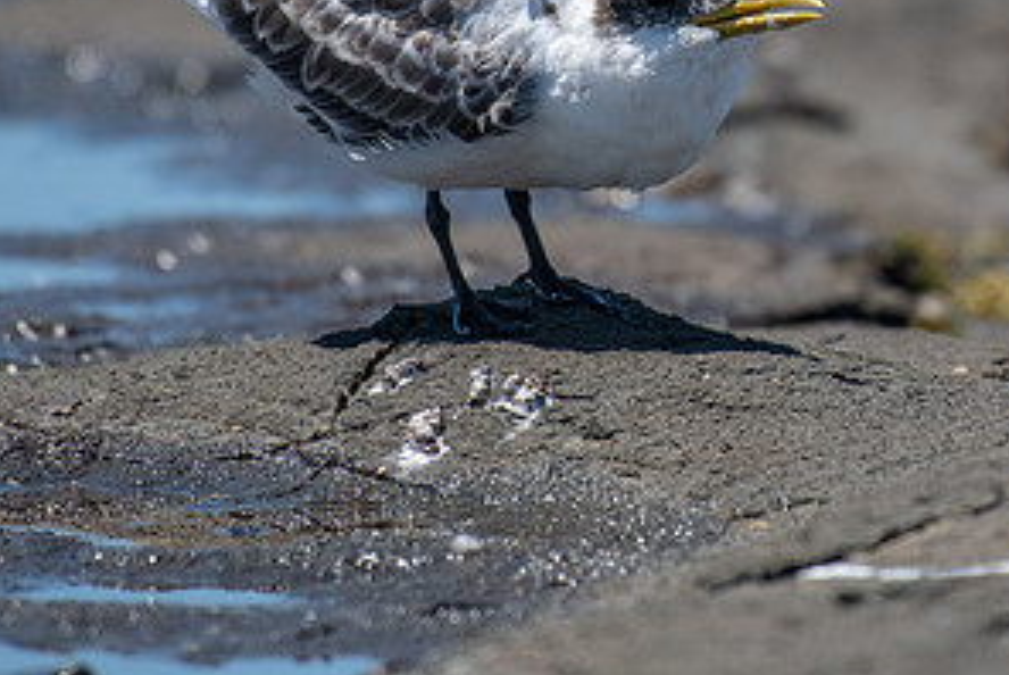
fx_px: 35181
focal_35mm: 1254
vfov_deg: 1.1
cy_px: 21
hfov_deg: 1.6
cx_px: 743
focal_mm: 480
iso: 400
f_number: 5.6
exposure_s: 1/3200
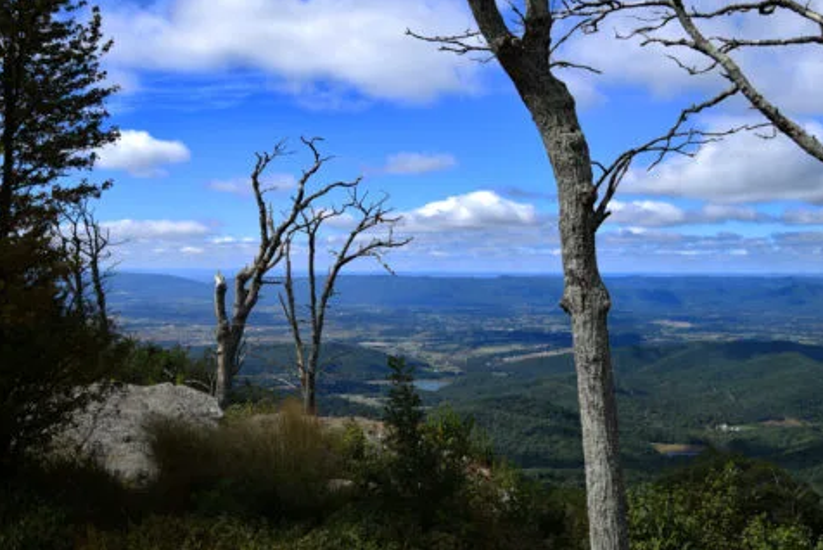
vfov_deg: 38.8
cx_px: 446
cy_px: 233
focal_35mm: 34
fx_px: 778
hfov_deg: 55.7
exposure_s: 1/400
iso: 200
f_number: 10
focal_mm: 18
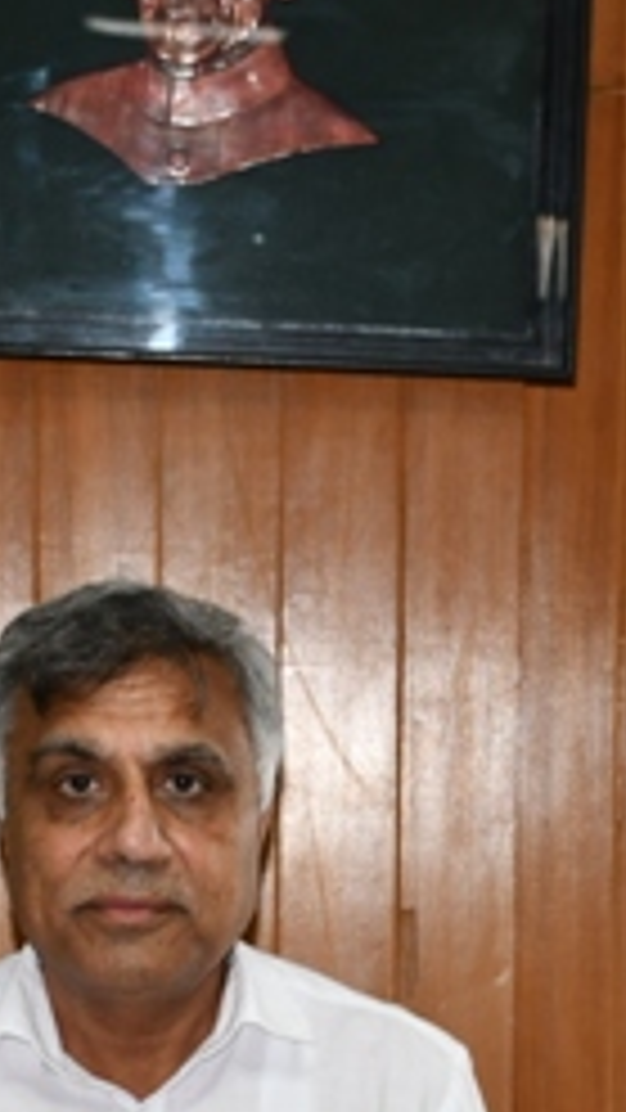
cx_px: 363
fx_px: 3835
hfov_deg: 9.3
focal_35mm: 130
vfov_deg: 16.2
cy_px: 1112
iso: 640
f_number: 4
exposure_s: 1/60
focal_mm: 27
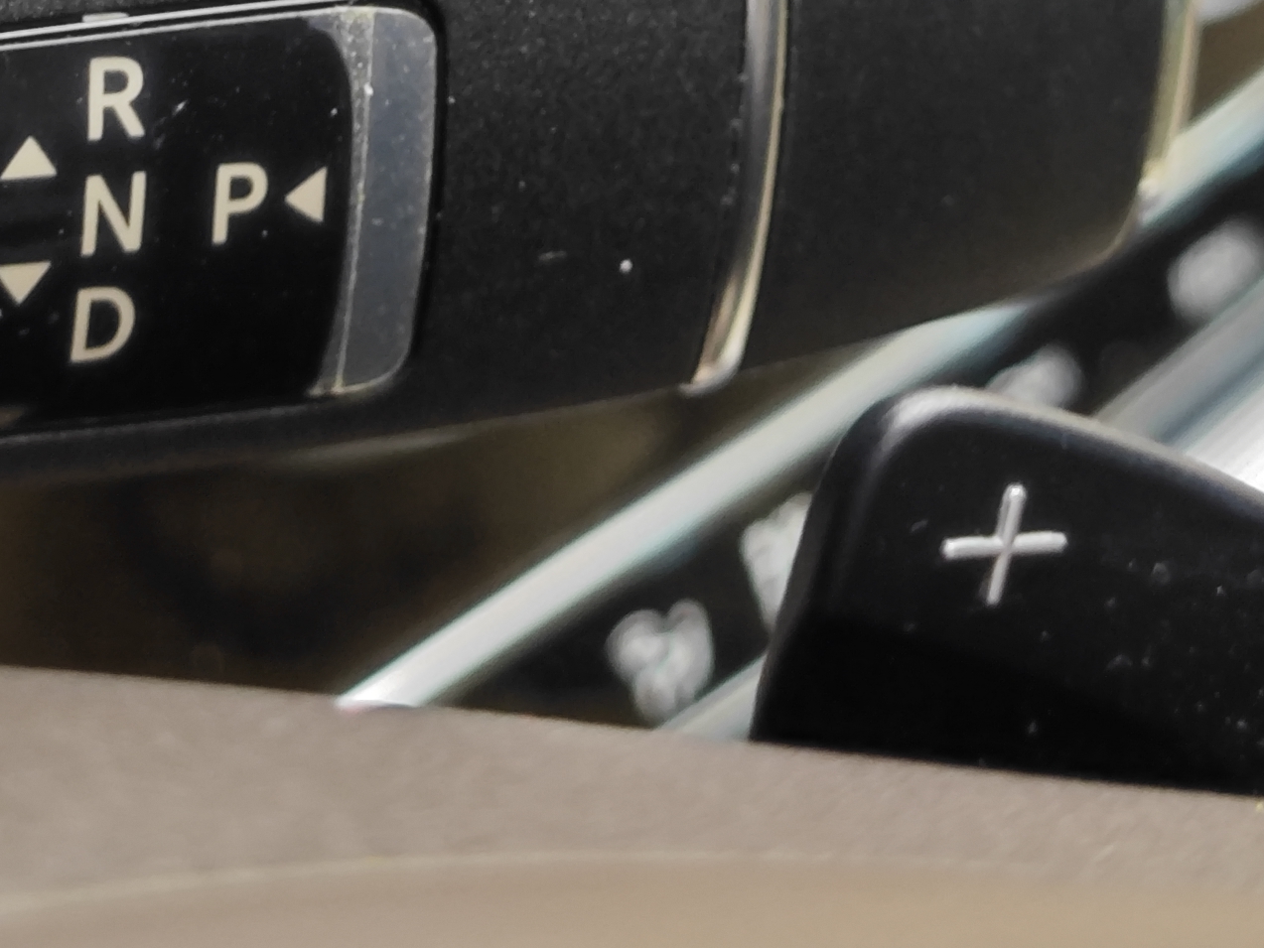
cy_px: -239
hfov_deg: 13.3
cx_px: 207
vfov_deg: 9.9
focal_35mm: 148
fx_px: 5405
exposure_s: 1/25
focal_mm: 8.7
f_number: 1.9
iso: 250
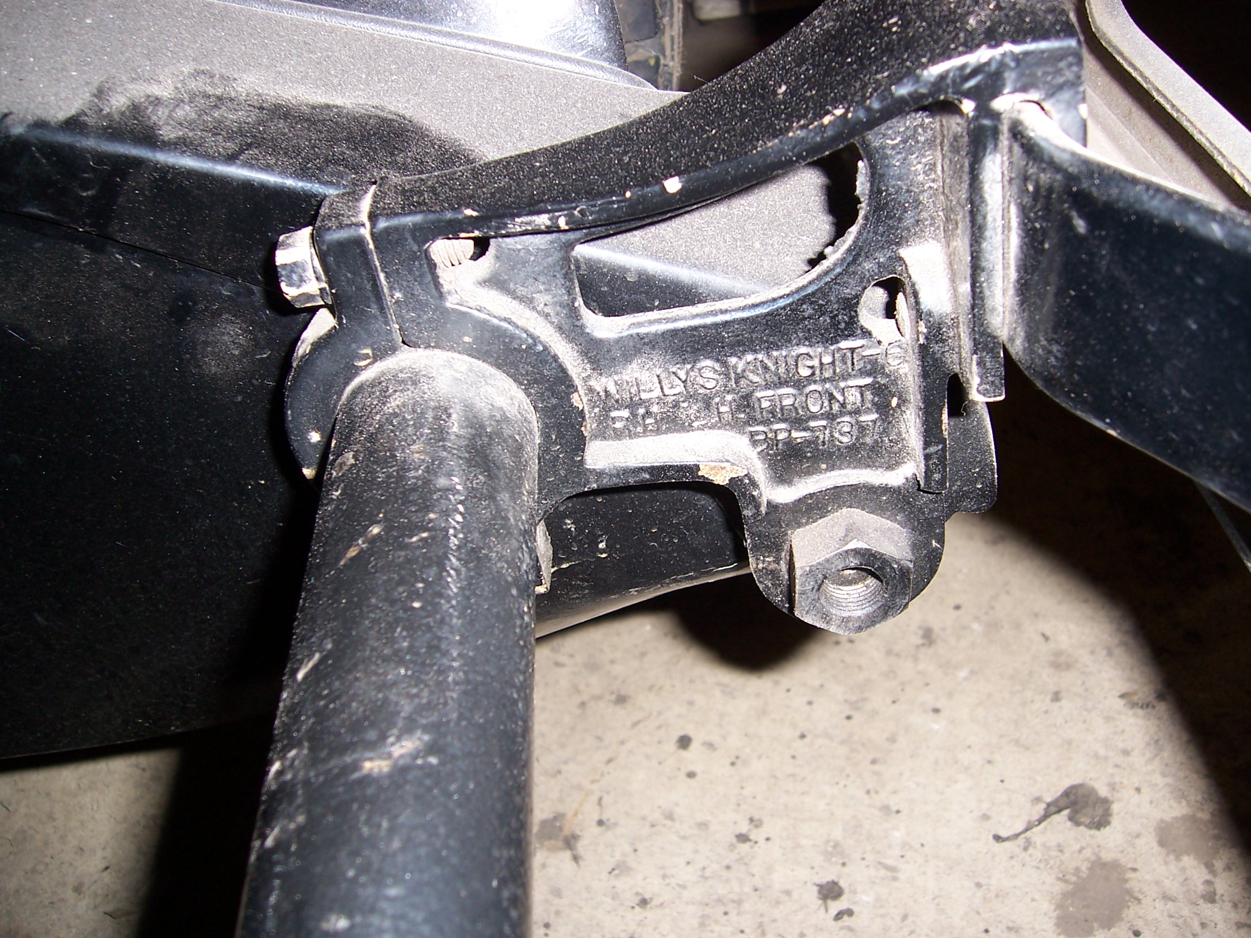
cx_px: 626
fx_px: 1301
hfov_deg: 51.4
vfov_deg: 39.7
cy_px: 469
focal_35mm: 36
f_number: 3
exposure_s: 1/60
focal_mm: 6
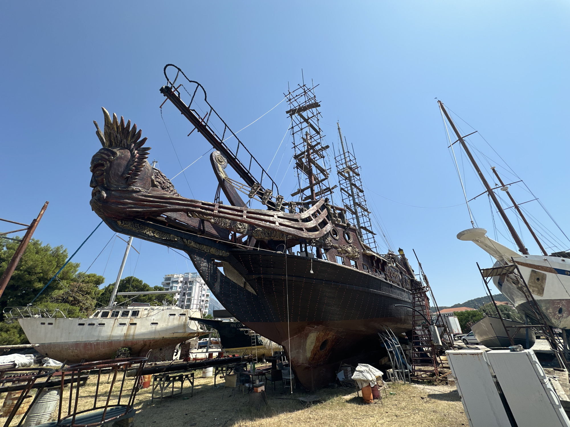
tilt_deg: +28.0
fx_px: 231
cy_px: 214
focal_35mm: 14
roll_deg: +2.4
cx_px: 285
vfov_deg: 85.7
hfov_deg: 102.1
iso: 50
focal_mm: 2.22
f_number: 2.2
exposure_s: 1/1825
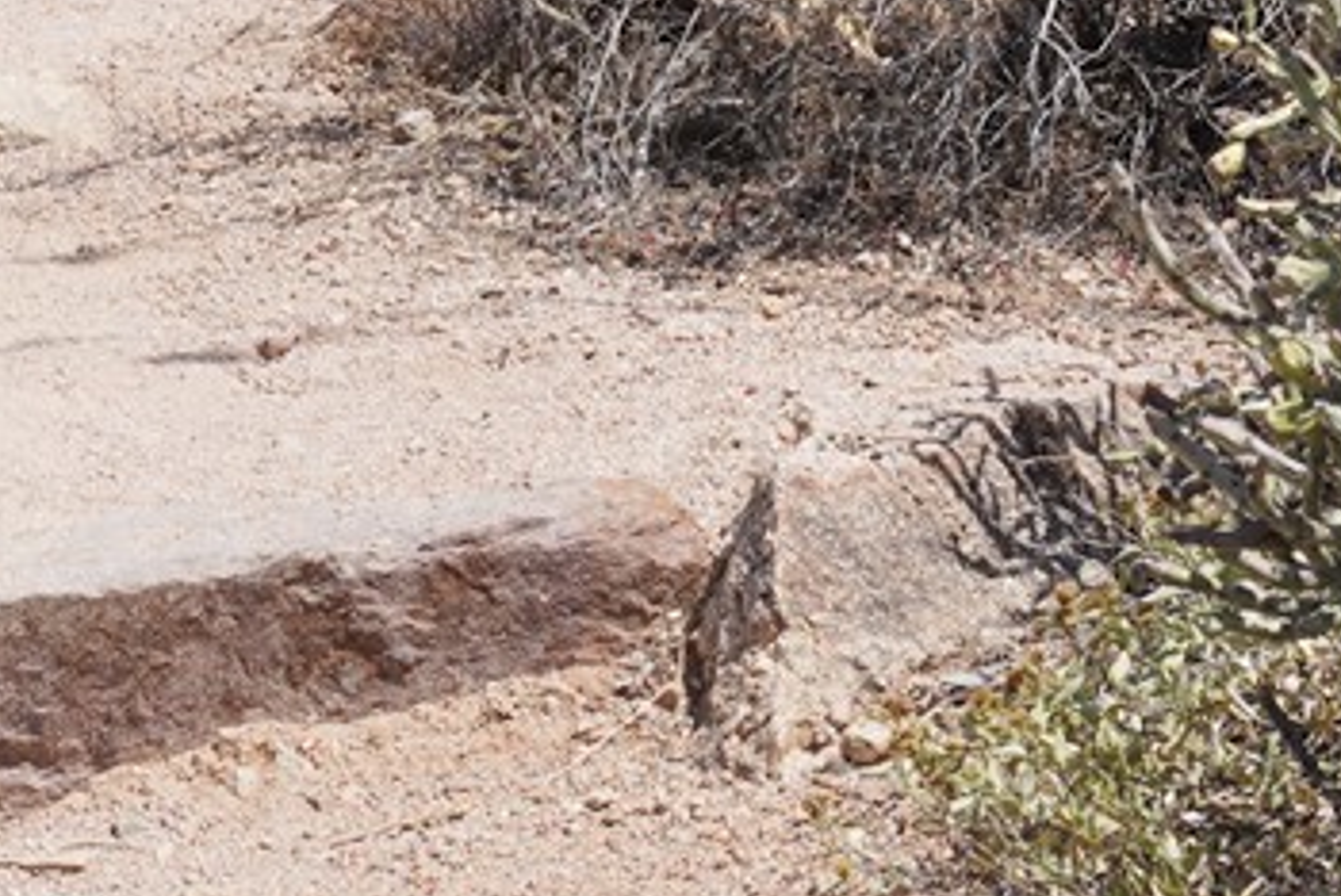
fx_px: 9581
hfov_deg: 7.9
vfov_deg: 5.2
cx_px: -356
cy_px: -1378
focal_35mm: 257
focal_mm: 45
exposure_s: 1/80
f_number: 18
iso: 100
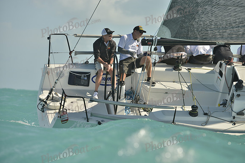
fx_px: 1715
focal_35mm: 252
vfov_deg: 5.5
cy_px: 82
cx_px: 123
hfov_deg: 8.2
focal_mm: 250
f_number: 7.1
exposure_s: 1/1250
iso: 280
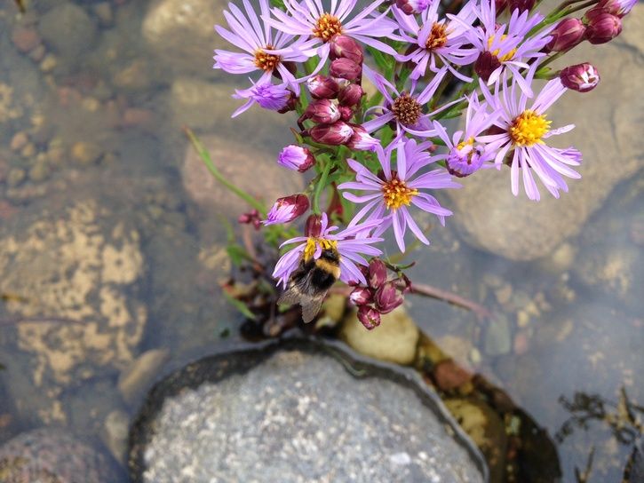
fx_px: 614
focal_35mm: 33
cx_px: 322
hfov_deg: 55.3
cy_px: 242
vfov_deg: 43.0
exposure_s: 1/361
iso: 50
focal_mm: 4.12
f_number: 2.4
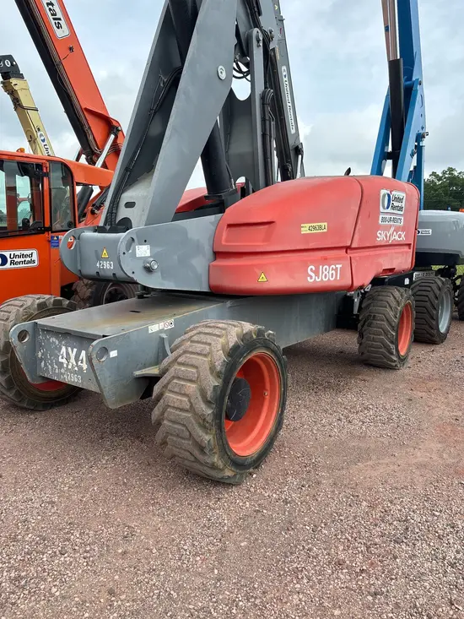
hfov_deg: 53.1
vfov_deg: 67.3
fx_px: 465
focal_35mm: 26
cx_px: 232
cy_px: 310
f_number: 1.6
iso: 50
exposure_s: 1/1115
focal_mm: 5.96
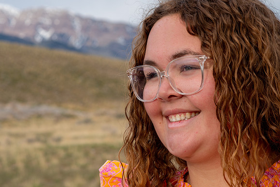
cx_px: 140
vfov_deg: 10.1
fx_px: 1052
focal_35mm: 135
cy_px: 88
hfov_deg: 15.2
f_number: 11
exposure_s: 1/80
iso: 200
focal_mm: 85
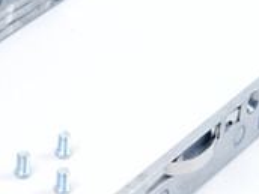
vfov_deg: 5.3
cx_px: -32
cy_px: 211
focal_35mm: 278
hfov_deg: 7.1
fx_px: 2078
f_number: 11
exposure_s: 1/125
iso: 400
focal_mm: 55
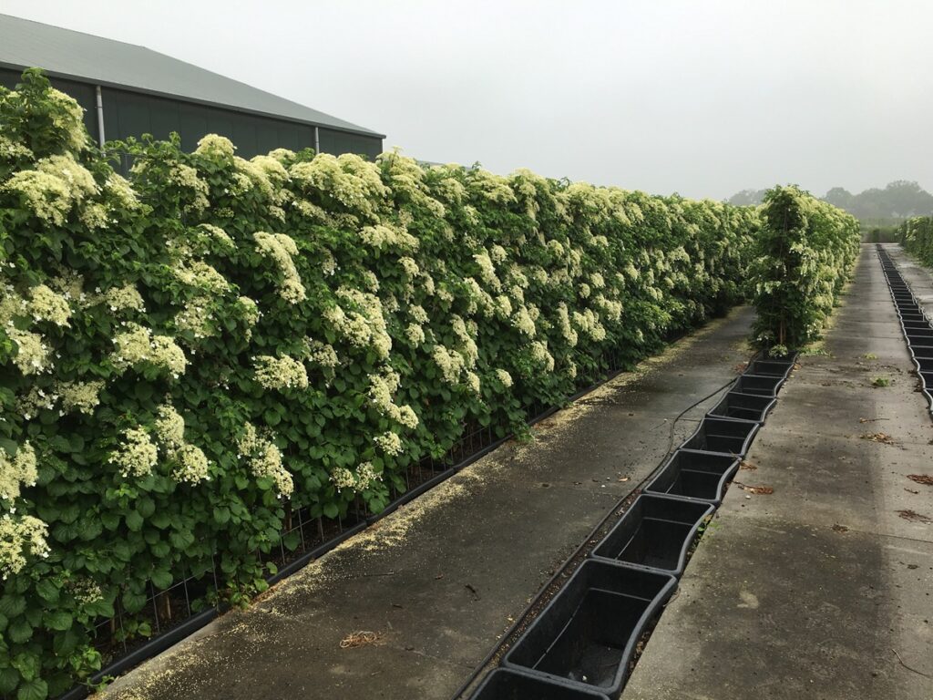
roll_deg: +0.9
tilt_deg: -8.2
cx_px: 466
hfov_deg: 61.7
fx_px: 782
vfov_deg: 48.2
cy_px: 350
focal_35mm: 29
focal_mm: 4.15
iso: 25
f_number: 2.2
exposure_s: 1/208
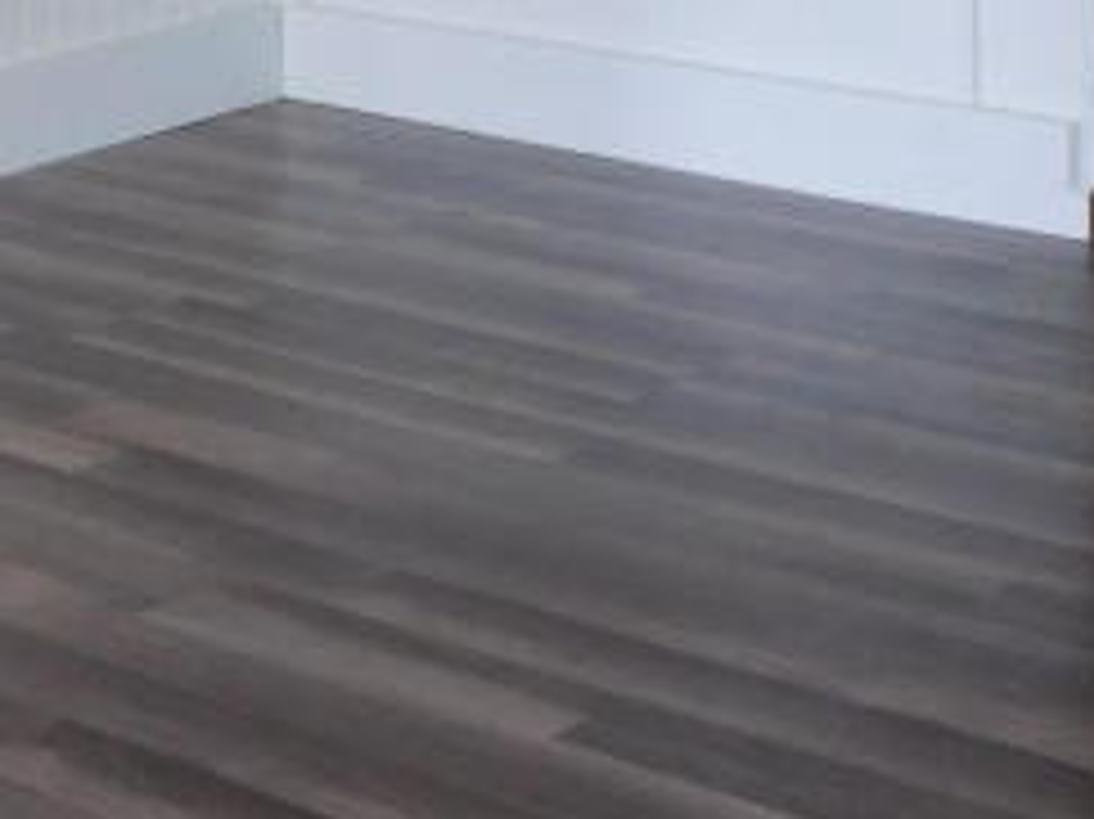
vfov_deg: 13.5
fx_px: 3064
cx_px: 612
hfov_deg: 20.2
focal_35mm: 97
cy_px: -720
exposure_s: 1/30
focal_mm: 4
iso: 220
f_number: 3
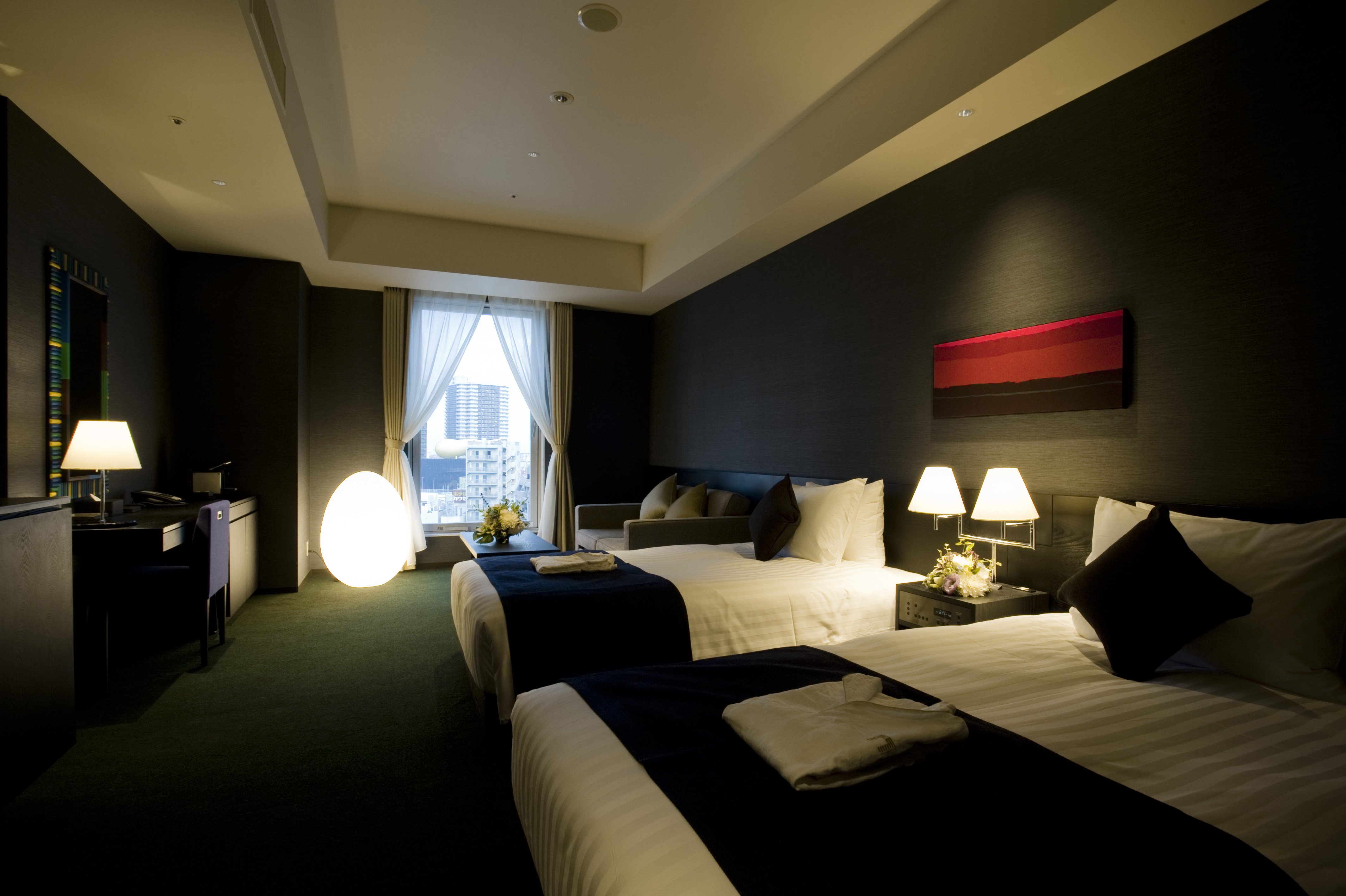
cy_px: 448
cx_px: 673
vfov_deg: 70.4
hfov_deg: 93.3
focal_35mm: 17
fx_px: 635
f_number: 16
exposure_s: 1/1.67
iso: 400
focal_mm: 17
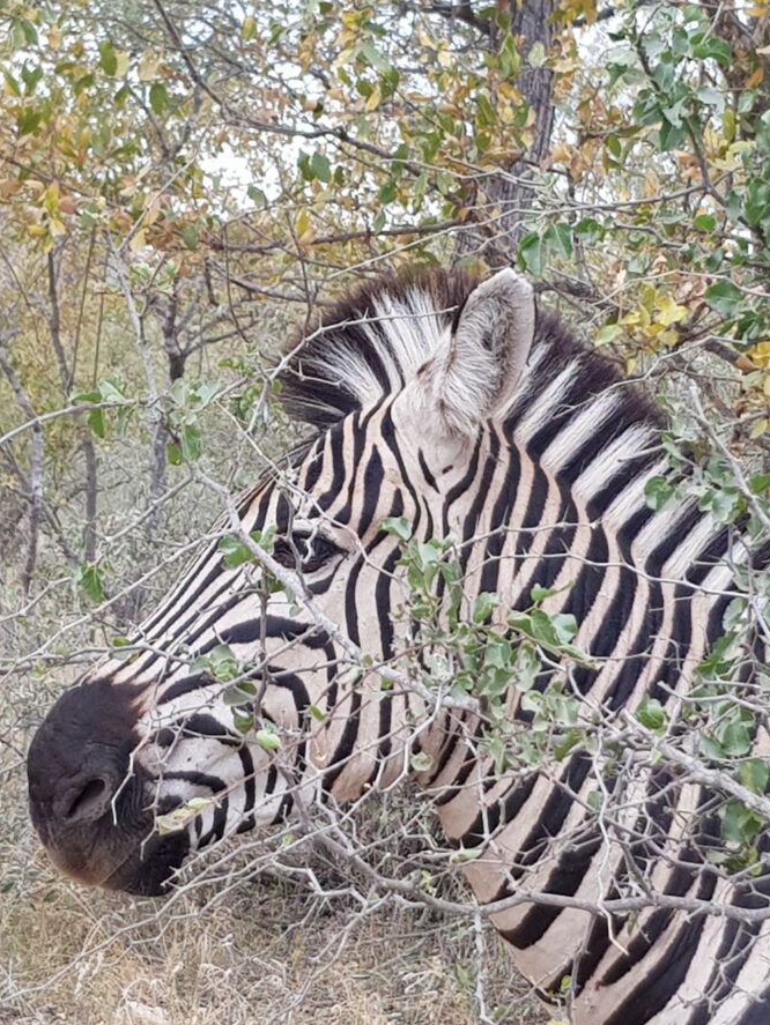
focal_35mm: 30
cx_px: 434
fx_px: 889
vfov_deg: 59.9
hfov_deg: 46.7
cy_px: 556
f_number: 1.7
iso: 40
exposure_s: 1/260
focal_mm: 4.2
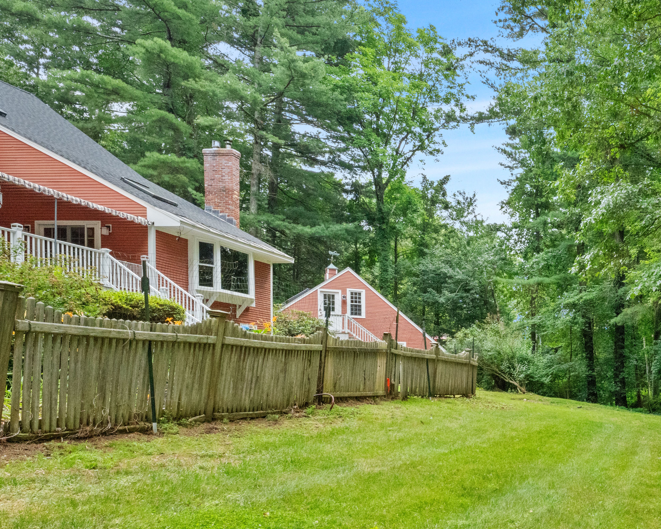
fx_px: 670
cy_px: 385
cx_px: 649
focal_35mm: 34
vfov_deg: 42.0
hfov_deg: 45.1
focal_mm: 15.1
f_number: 11
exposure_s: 1/500
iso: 3200
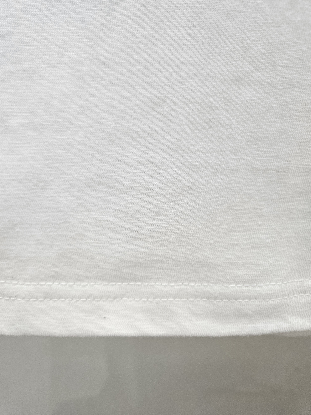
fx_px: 276
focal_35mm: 23
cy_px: 208
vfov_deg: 73.9
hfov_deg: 58.9
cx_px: 156
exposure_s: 1/120
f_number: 1.8
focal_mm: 5.4
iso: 200
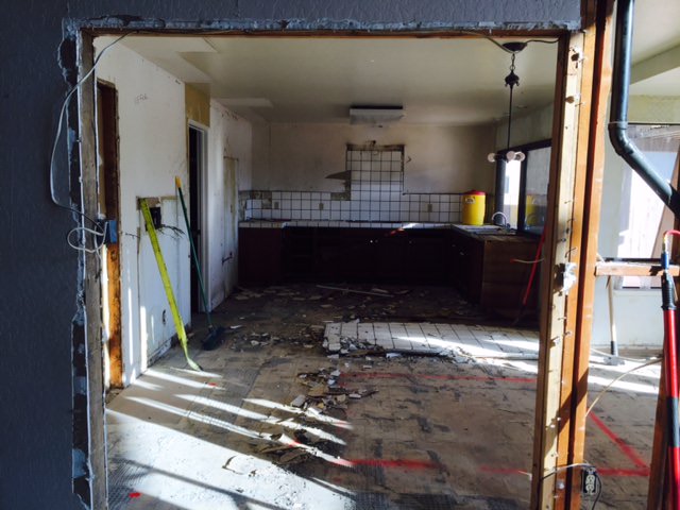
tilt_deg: -7.9
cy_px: 255
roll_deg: -1.8
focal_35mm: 29
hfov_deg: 61.7
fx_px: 570
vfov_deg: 48.2
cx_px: 340
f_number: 2.2
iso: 32
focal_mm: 4.15
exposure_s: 1/169
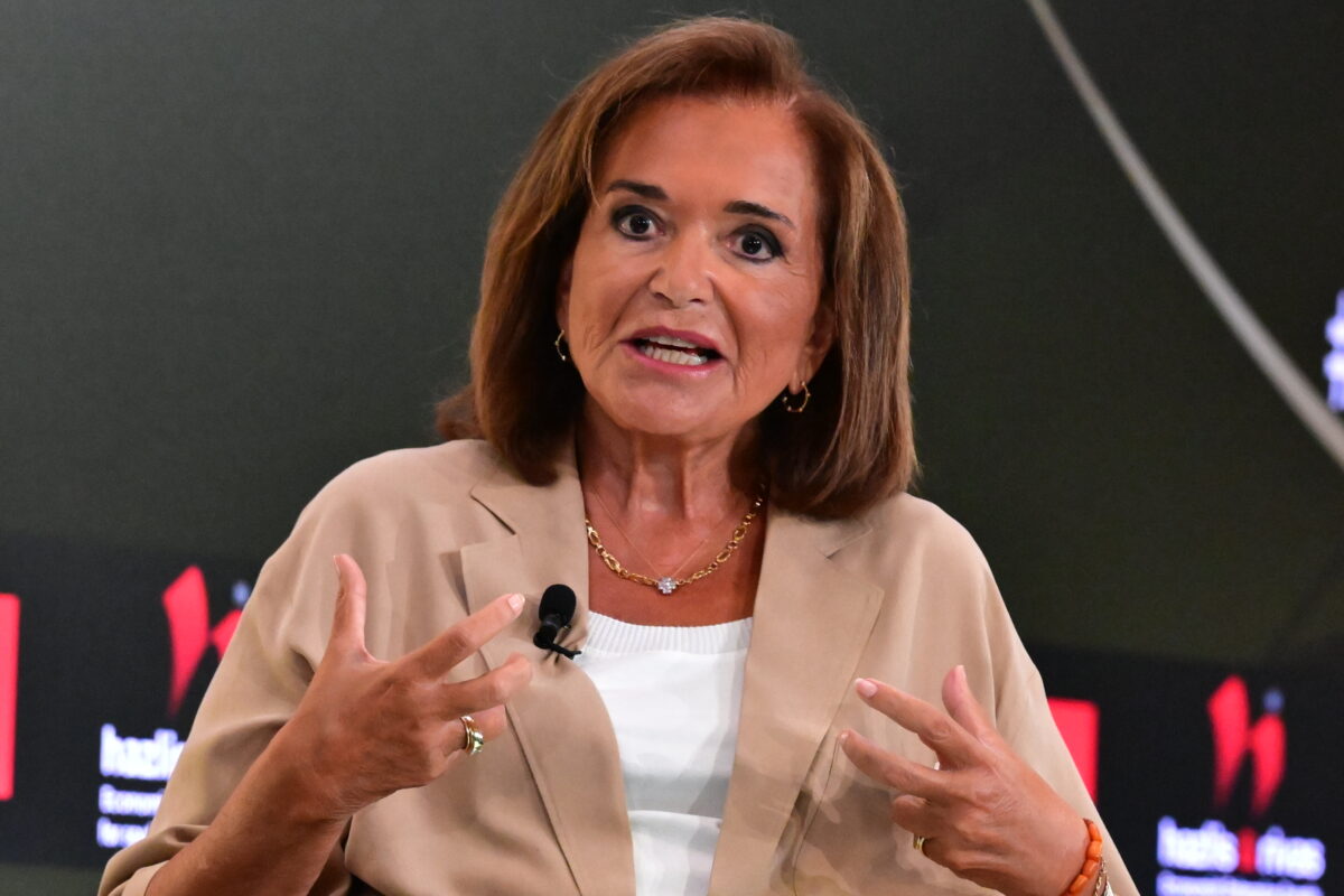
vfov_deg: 4.6
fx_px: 11199
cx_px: 672
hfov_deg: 6.9
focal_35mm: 300
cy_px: 448
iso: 10000
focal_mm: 200
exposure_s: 1/400
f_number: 5
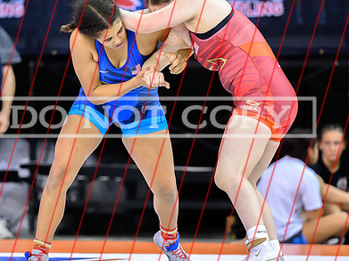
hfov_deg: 6.1
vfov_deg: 4.6
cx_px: 149
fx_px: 3276
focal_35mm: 325
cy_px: 111
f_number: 2.8
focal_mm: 175
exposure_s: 1/800
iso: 6400
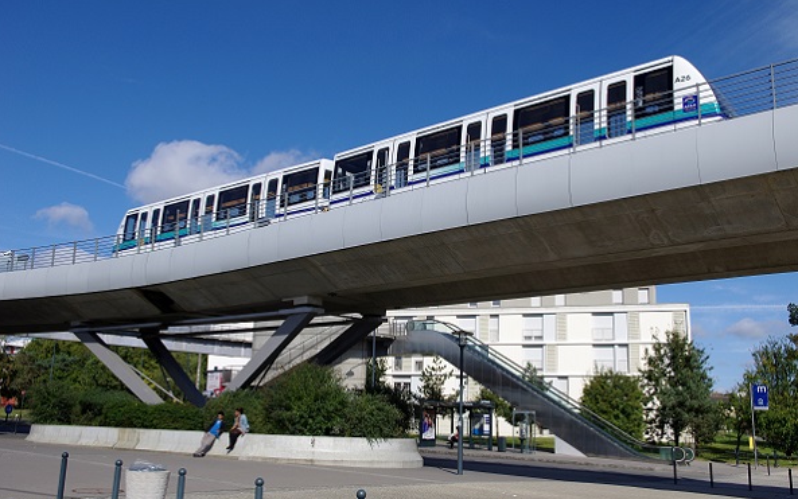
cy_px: 245
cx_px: 397
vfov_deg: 36.3
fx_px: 761
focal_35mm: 35
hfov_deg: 55.3
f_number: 9
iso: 200
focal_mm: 23.1
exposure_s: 1/500
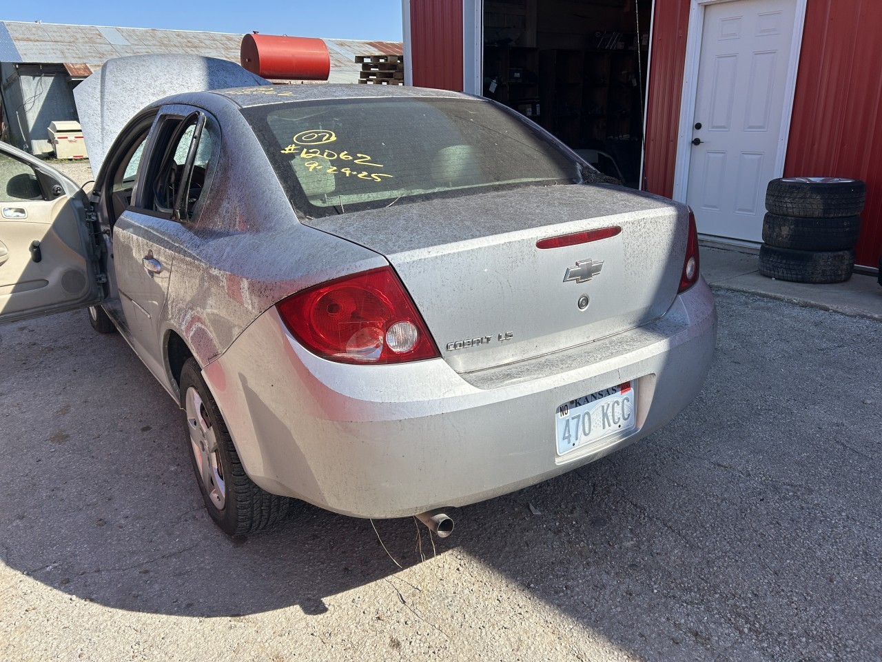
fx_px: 662
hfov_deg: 67.3
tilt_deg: -17.5
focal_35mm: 26
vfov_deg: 53.1
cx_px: 441
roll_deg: +1.6
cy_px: 331
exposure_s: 1/3460
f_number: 1.5
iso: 50
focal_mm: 5.7
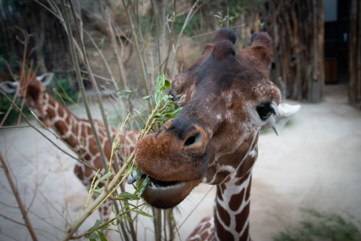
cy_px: 120
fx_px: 341
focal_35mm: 34
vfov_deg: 38.9
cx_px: 180
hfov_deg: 55.8
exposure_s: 1/500
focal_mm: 34
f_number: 5.6
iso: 2000
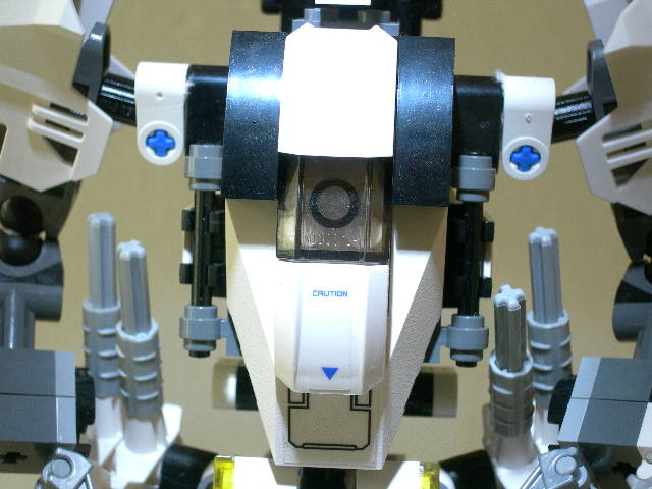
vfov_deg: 16.1
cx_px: 326
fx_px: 1733
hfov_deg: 21.3
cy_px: 244
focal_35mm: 92
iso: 200
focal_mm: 19.1
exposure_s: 2
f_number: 4.3
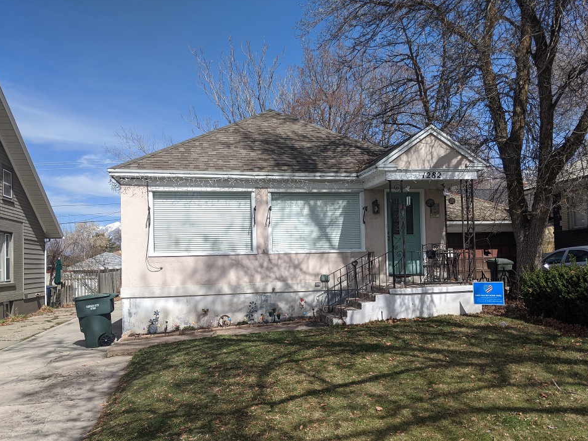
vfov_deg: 48.2
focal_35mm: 29
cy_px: 233
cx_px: 310
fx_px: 493
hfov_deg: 61.6
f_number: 1.8
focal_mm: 4.44
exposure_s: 1/4673
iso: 52
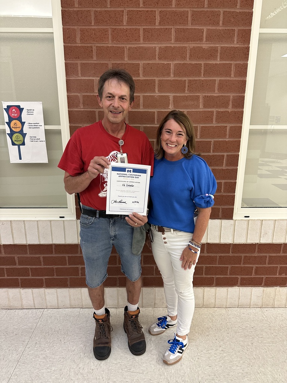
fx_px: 265
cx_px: 144
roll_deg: -0.9
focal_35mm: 24
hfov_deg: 56.8
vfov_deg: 71.6
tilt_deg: -15.1
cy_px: 192
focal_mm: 6.86
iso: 400
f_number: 1.78
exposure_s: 1/60
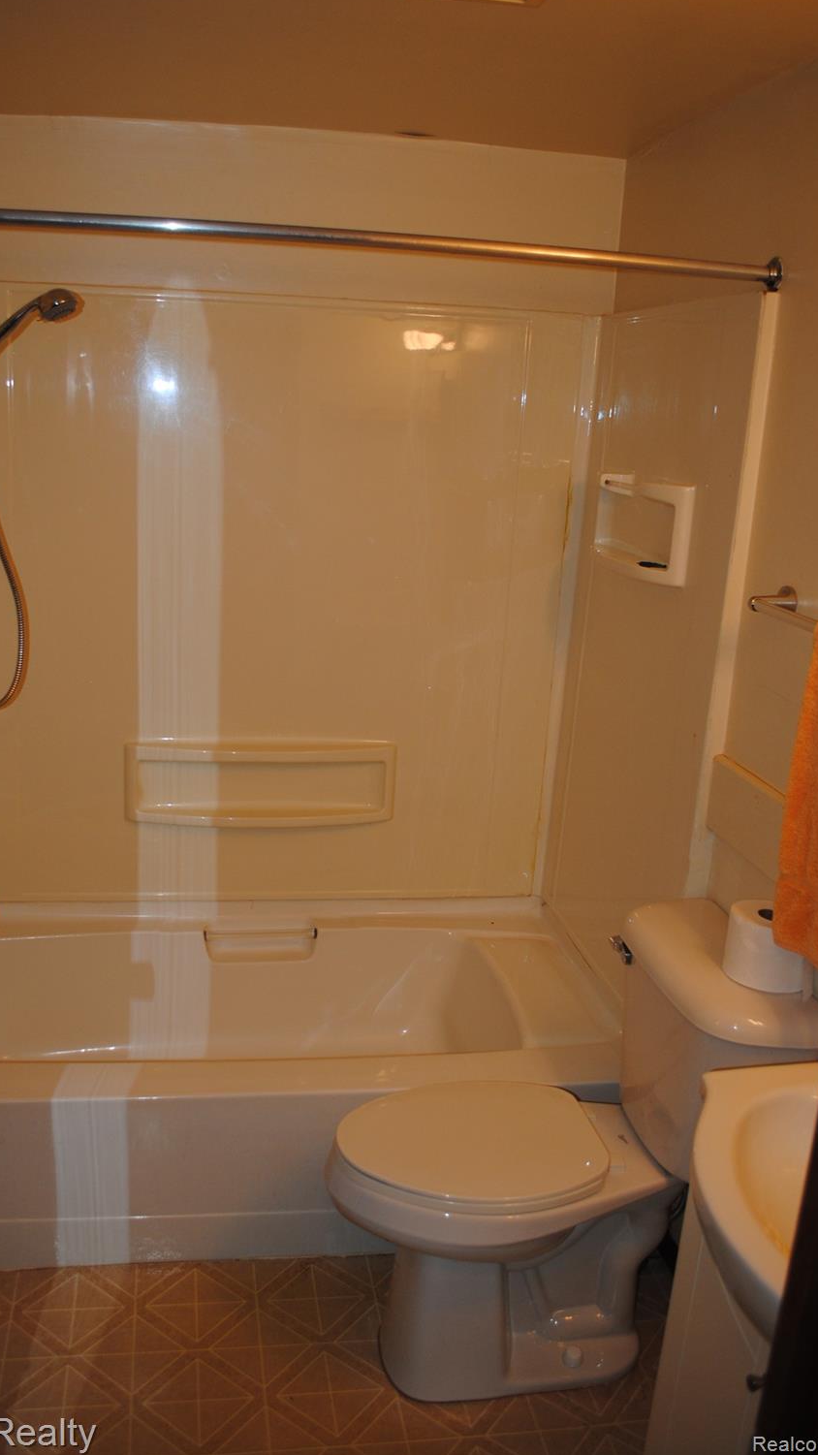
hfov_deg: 40.1
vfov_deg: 66.1
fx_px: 1119
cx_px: 351
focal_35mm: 29
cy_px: 715
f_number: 3.5
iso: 200
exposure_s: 1/60
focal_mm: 18
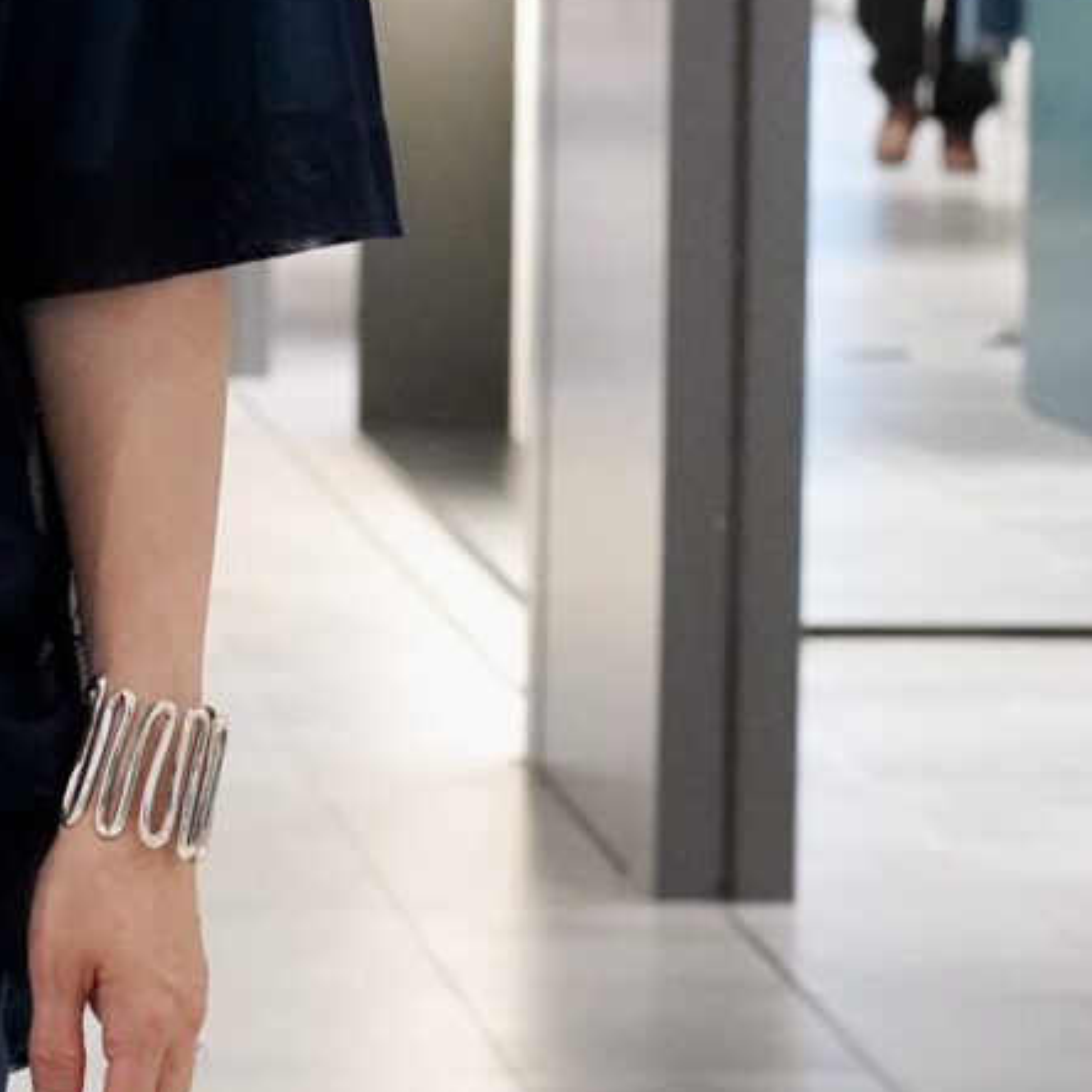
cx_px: -445
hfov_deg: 6.4
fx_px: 9636
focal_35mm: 270
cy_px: 653
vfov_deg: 6.5
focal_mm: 55
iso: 4000
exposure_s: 1/100
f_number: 6.3
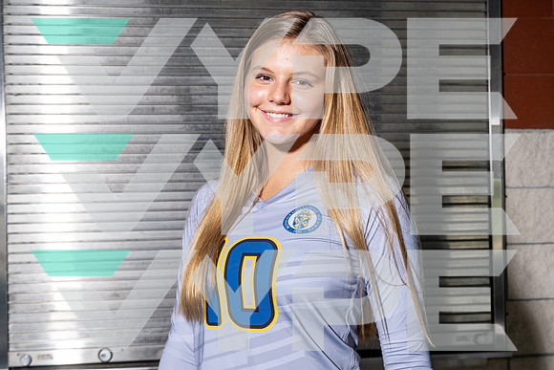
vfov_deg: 25.5
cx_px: 277
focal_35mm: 53
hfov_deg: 37.5
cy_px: 185
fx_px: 816
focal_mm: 53
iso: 100
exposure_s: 1/125
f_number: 8
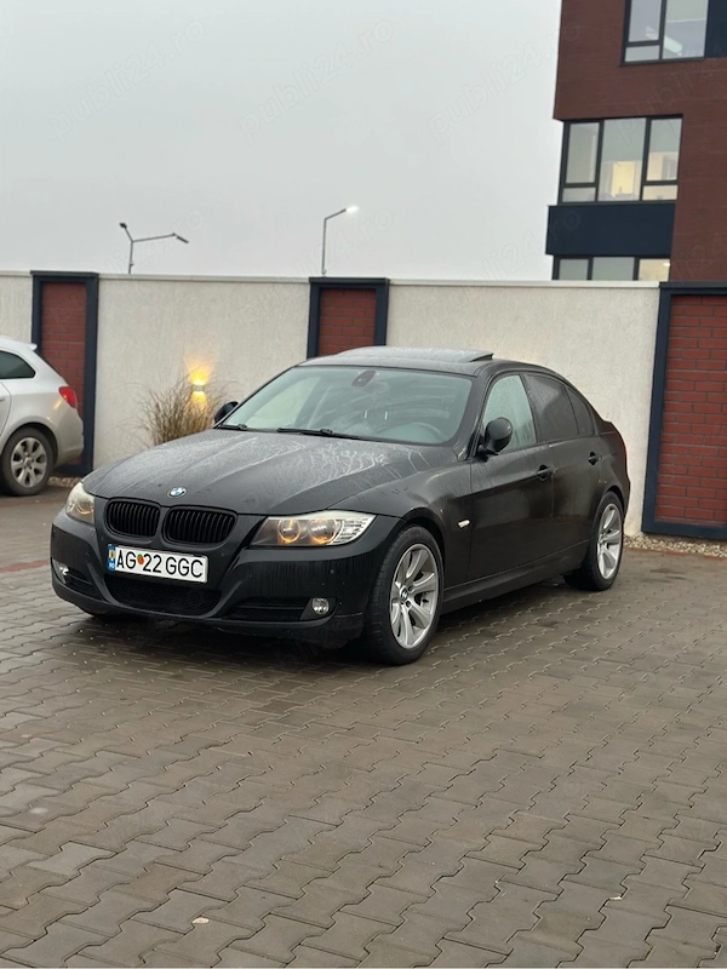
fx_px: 1344
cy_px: 484
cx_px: 364
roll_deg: -4.1
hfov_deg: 30.3
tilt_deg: -3.9
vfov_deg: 39.7
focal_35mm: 48
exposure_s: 1/100
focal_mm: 6.86
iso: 100
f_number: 1.78
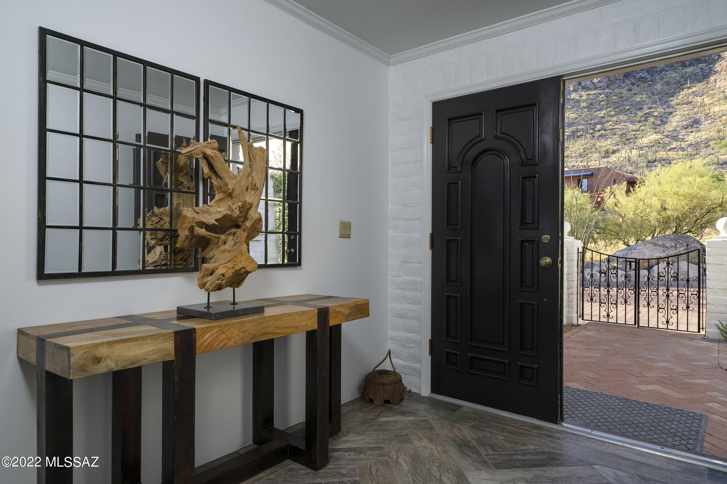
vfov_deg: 59.5
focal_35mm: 21
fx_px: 424
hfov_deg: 81.2
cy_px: 242
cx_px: 364
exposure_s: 1/80
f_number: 10
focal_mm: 21
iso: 200
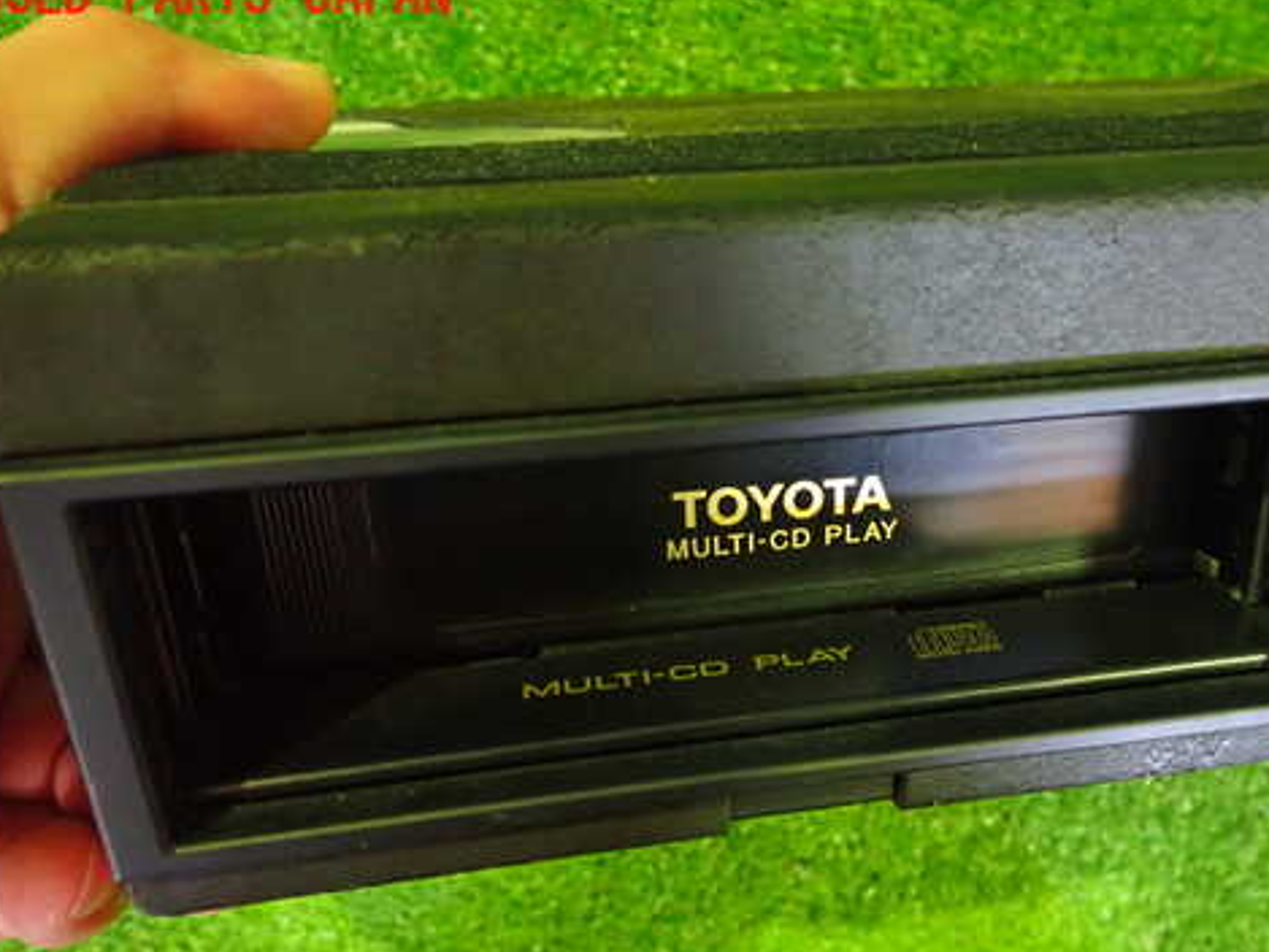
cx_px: 771
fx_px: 1173
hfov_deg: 56.3
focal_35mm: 32
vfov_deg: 44.0
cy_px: 571
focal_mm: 4.5
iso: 800
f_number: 2
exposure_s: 1/25
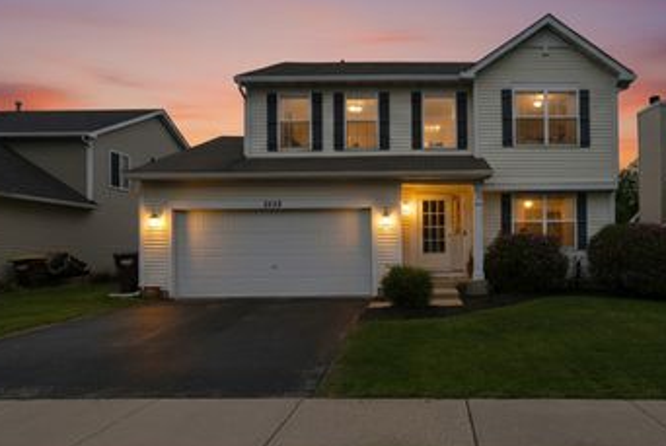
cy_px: 198
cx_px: 428
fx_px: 352
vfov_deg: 64.5
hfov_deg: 84.6
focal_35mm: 19
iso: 80
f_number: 8
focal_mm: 13
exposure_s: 1/125
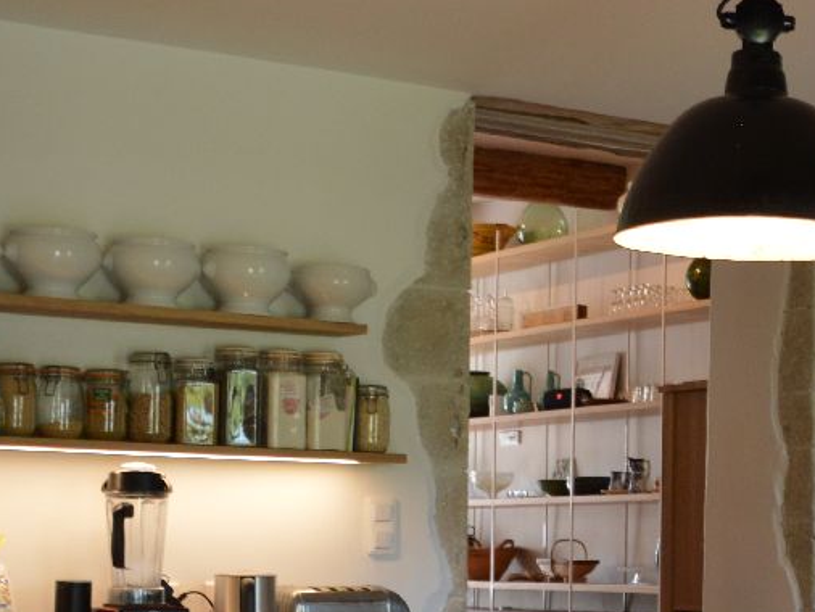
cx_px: 1015
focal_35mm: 82
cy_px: 509
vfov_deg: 17.8
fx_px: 1932
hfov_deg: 21.8
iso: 400
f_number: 4.5
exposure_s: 1/80
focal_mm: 18
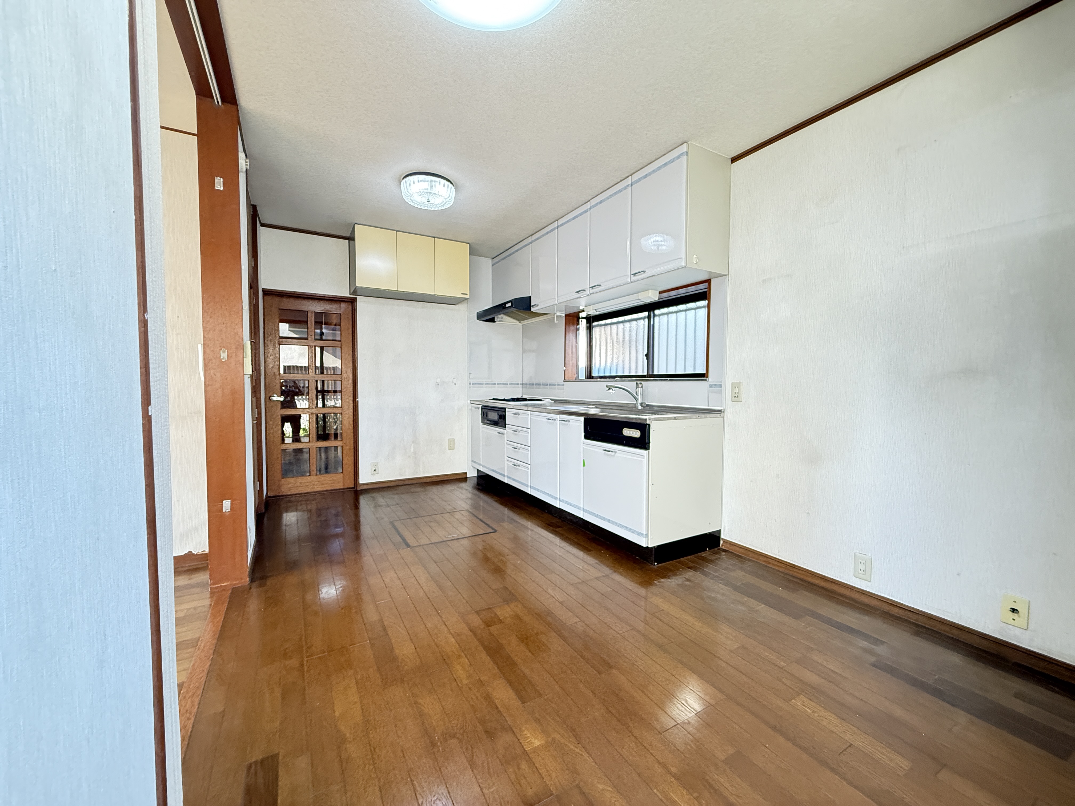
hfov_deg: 102.1
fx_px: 435
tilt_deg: -1.6
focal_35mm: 14
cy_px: 403
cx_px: 538
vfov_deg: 85.7
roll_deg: -1.0
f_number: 2.2
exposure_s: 1/100
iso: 500
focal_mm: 2.22
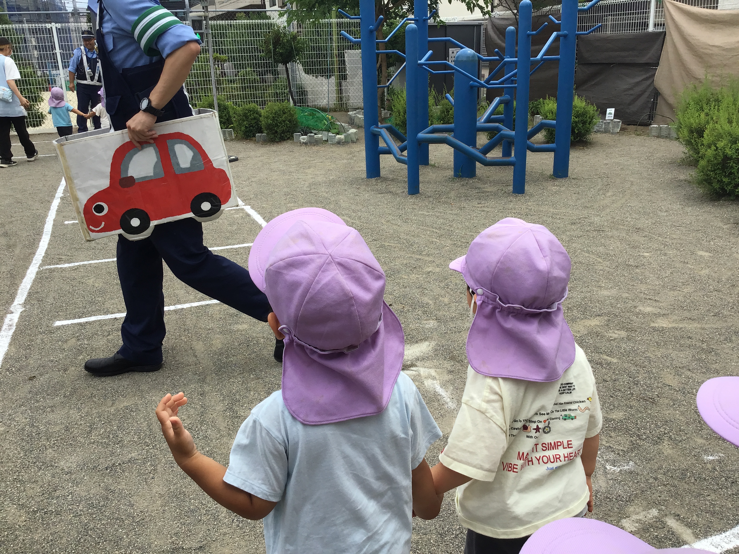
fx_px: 662
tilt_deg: -24.2
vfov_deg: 45.4
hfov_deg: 58.4
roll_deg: +3.5
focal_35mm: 31
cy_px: 277
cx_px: 370
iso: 25
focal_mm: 3.3
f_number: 2.4
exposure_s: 1/1058
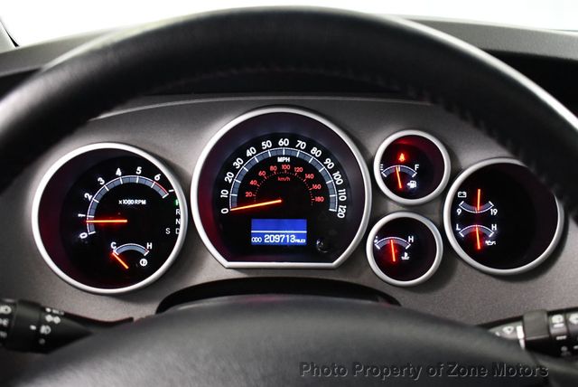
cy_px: 194
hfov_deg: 53.1
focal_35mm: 36
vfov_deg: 36.9
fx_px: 579
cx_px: 289
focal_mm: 18
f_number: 3.5
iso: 4000
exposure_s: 1/60
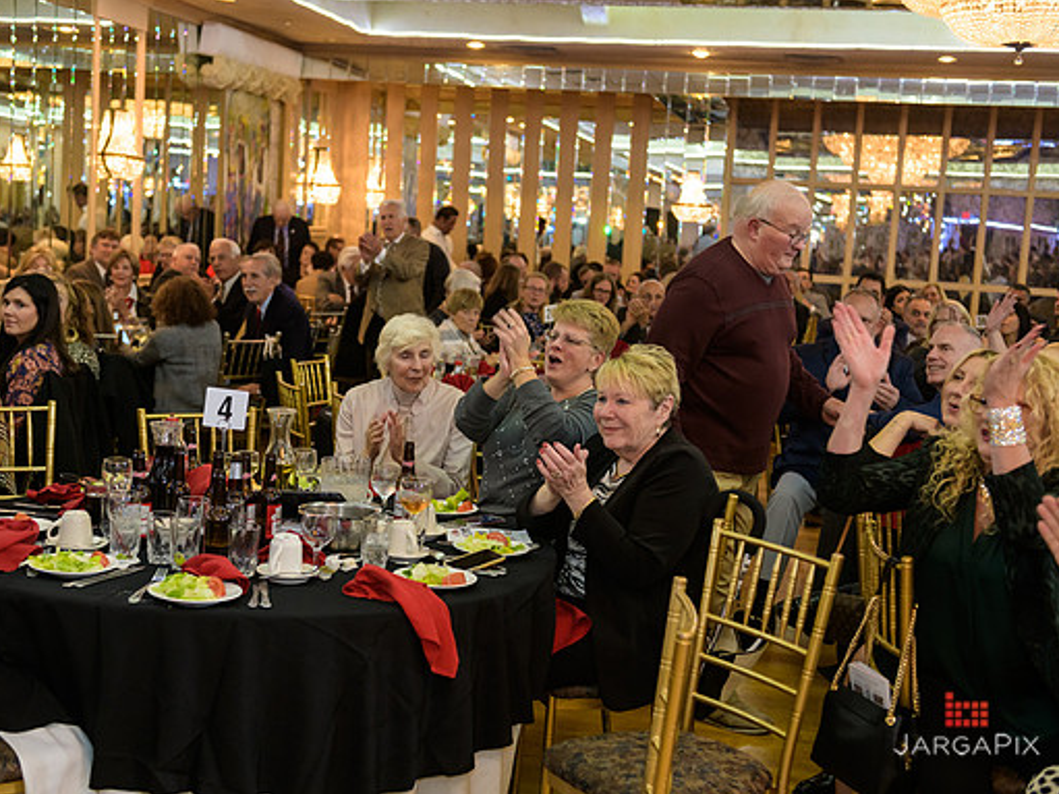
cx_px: 491
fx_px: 1468
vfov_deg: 30.3
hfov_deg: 39.6
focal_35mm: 48
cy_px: 399
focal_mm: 44
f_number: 3.2
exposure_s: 1/125
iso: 1000
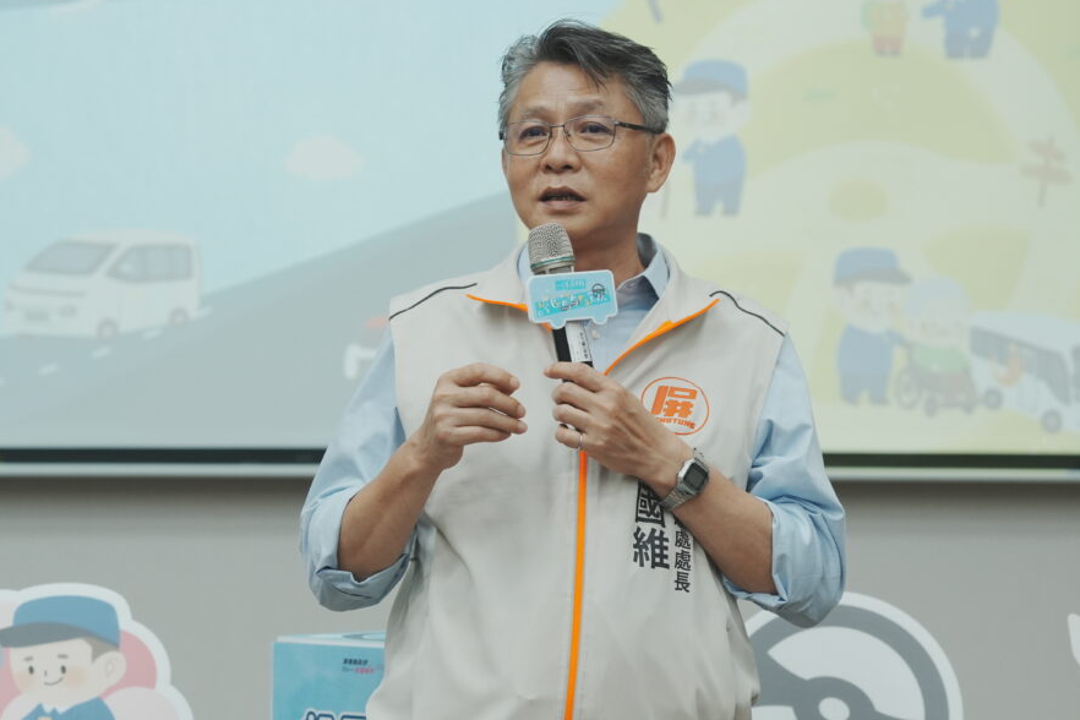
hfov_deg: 17.2
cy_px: 323
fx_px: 3570
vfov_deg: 11.5
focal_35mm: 119
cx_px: 604
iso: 1000
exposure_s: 1/640
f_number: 3.2
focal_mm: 70
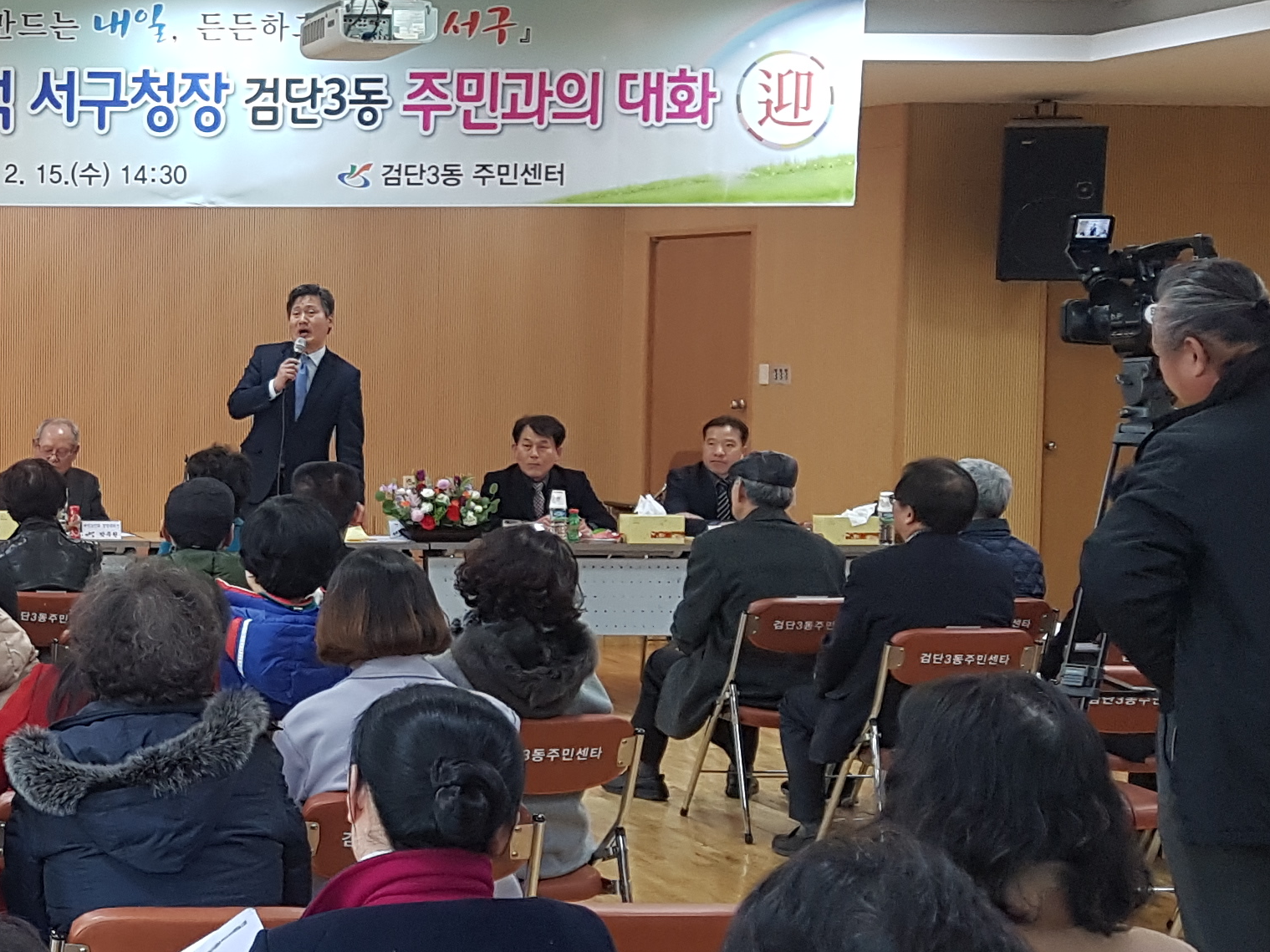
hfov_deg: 26.0
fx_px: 2531
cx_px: -131
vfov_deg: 21.3
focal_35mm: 69
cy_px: 380
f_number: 1.7
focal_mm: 4.2
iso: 125
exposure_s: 1/60
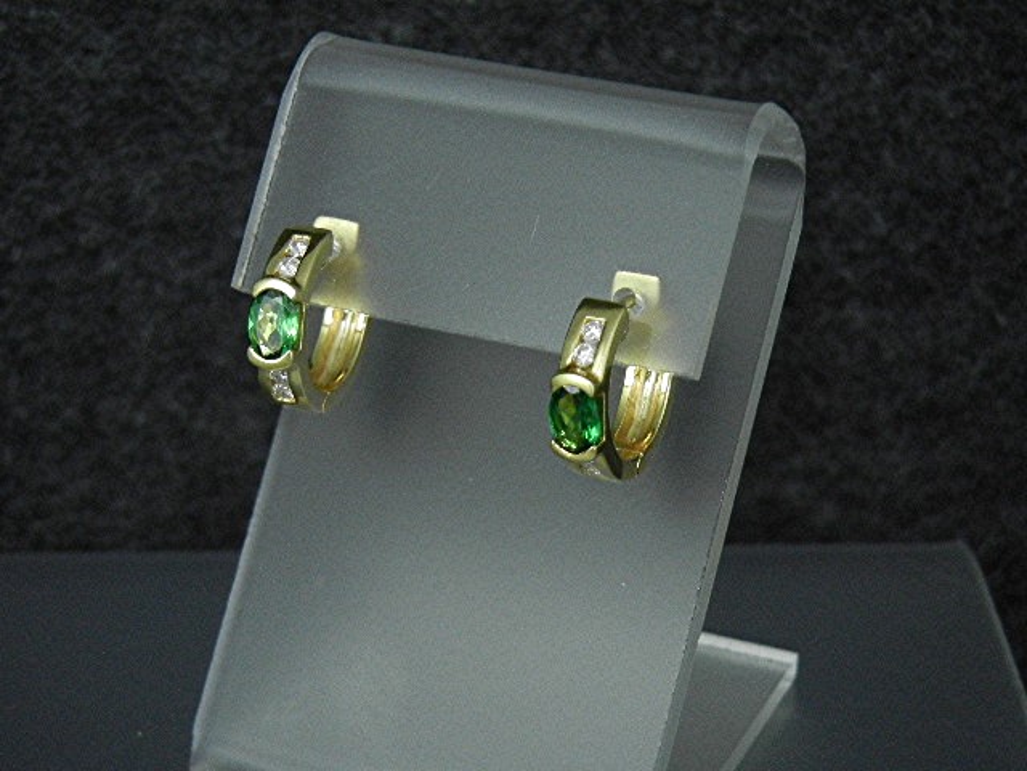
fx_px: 3026
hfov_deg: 19.3
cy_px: 386
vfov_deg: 14.5
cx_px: 514
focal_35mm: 102
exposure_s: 1/30
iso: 800
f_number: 9
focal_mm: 18.3
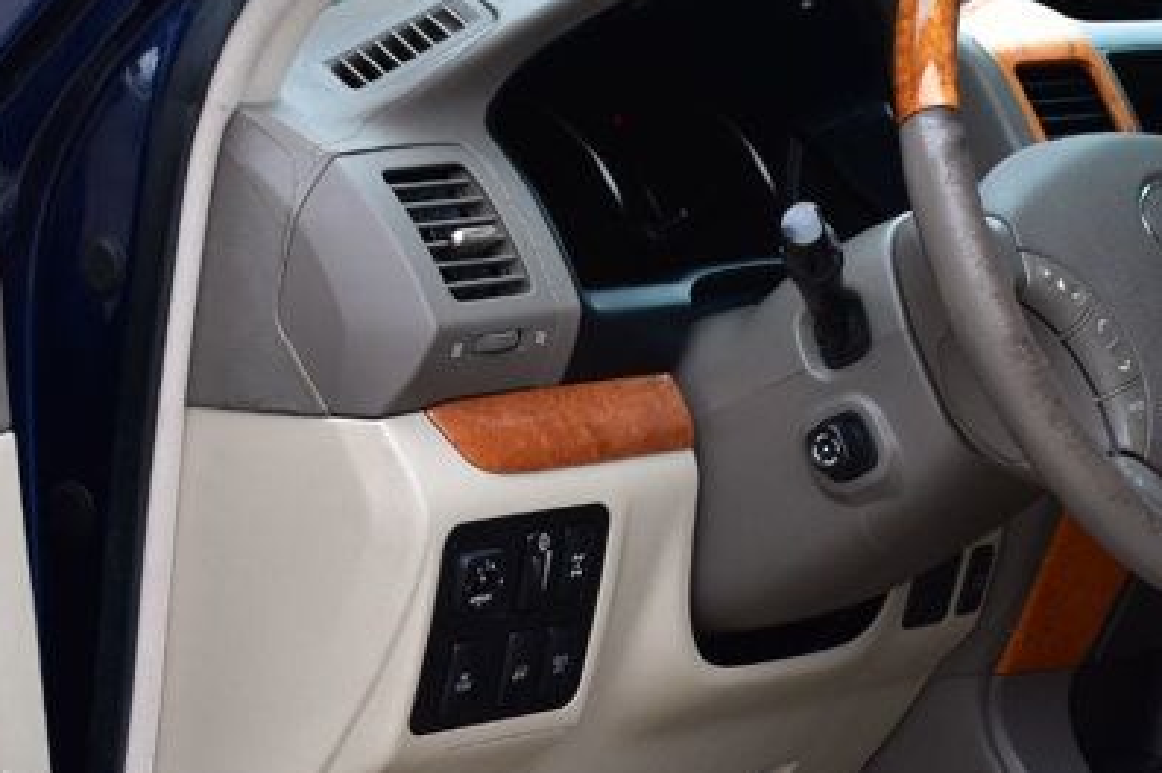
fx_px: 4741
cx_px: 741
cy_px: 832
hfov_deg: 14.0
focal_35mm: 147
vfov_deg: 9.2
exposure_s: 1/100
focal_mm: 38
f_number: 9
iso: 400
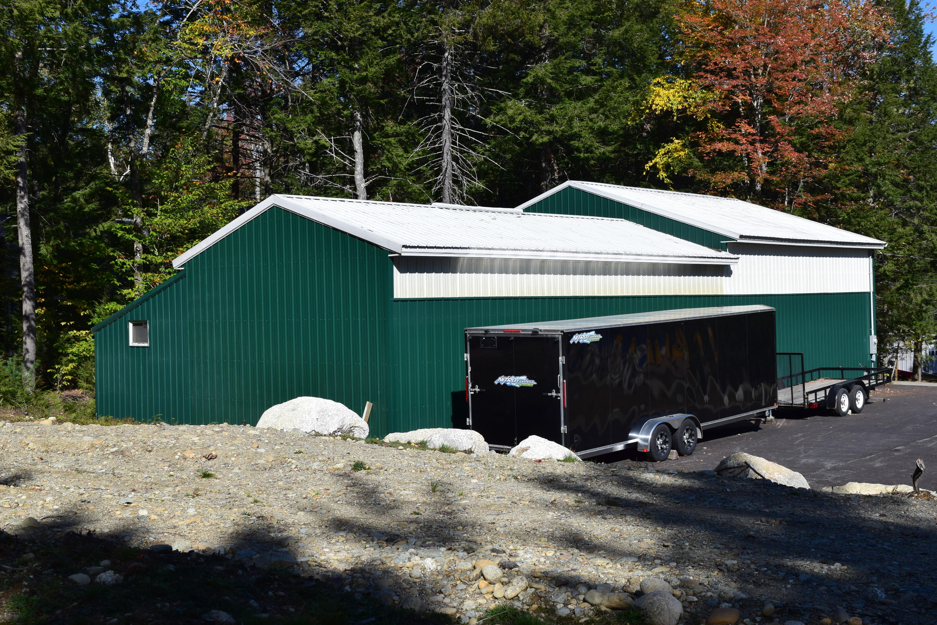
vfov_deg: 29.9
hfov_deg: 43.6
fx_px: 1171
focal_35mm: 45
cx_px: 468
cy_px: 312
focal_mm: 30
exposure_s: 1/500
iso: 200
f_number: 11
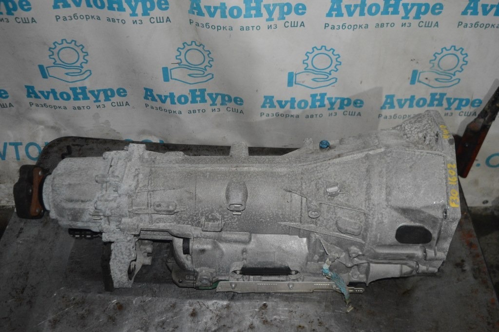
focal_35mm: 38
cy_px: 166
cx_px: 250
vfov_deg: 35.4
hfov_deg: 51.3
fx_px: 519
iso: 3200
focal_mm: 25
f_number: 4
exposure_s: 1/60
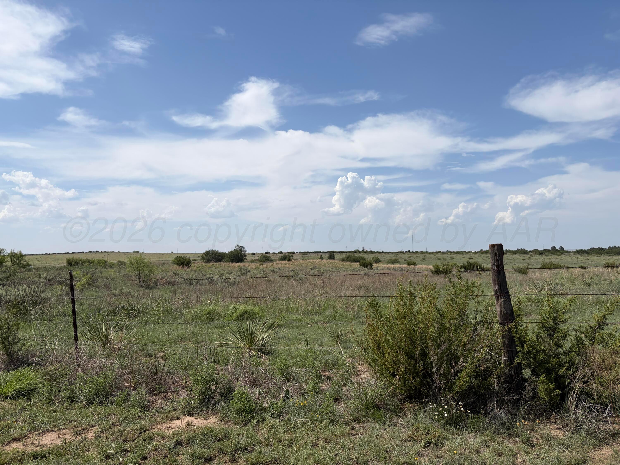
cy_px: 232
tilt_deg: +3.4
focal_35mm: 26
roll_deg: +1.9
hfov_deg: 67.3
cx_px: 310
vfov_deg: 53.1
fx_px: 466
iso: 50
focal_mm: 5.96
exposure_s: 1/5814
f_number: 1.6
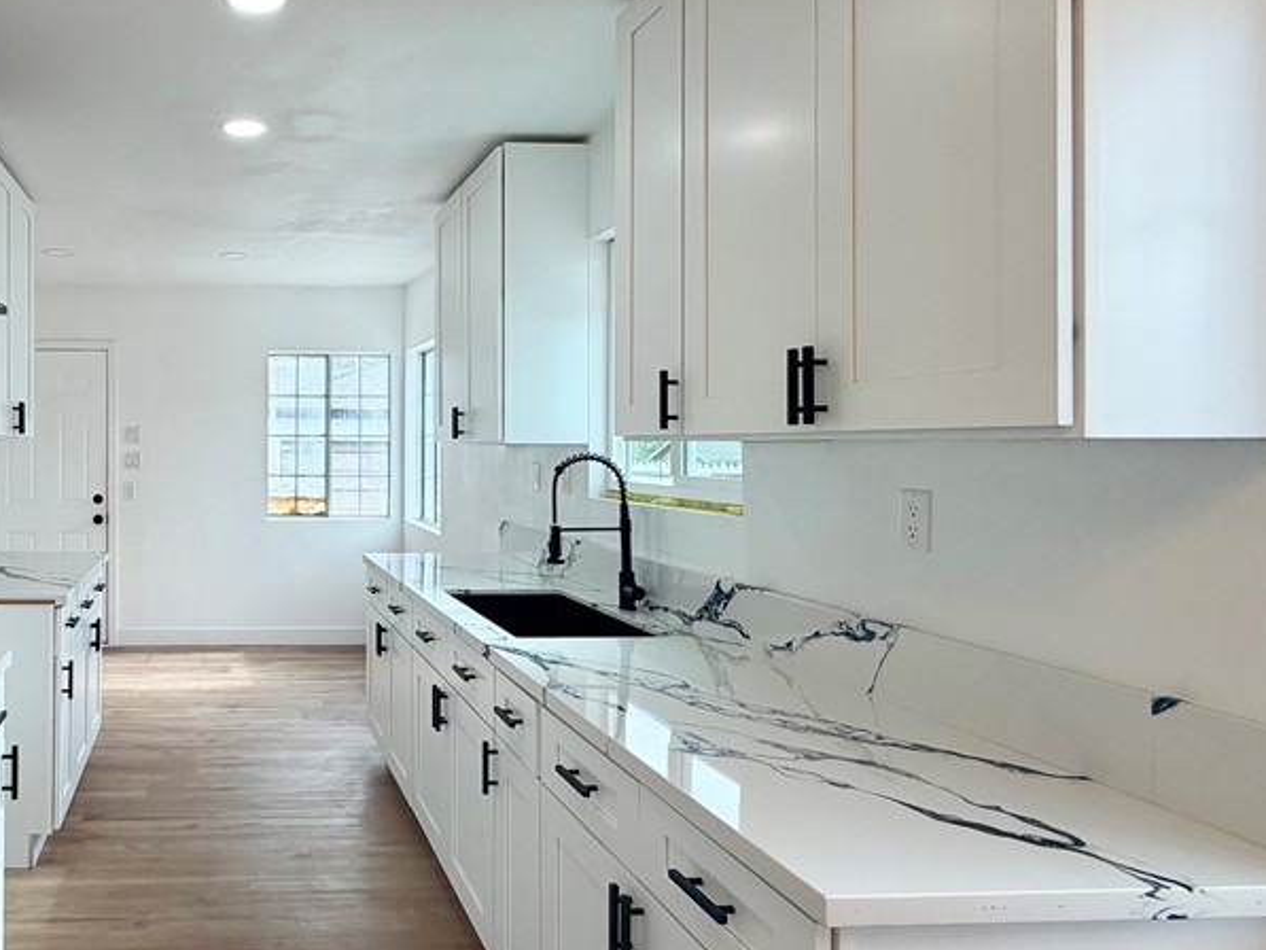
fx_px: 878
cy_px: 447
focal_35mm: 24
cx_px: 261
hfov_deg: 65.4
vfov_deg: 56.8
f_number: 2.2
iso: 50
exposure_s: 1/120
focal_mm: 2.22
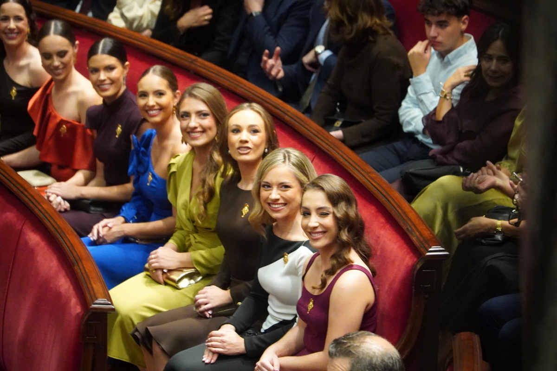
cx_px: 278
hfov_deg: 13.2
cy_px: 186
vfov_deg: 8.8
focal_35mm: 156
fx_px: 2413
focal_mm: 104
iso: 6400
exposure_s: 1/160
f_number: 4
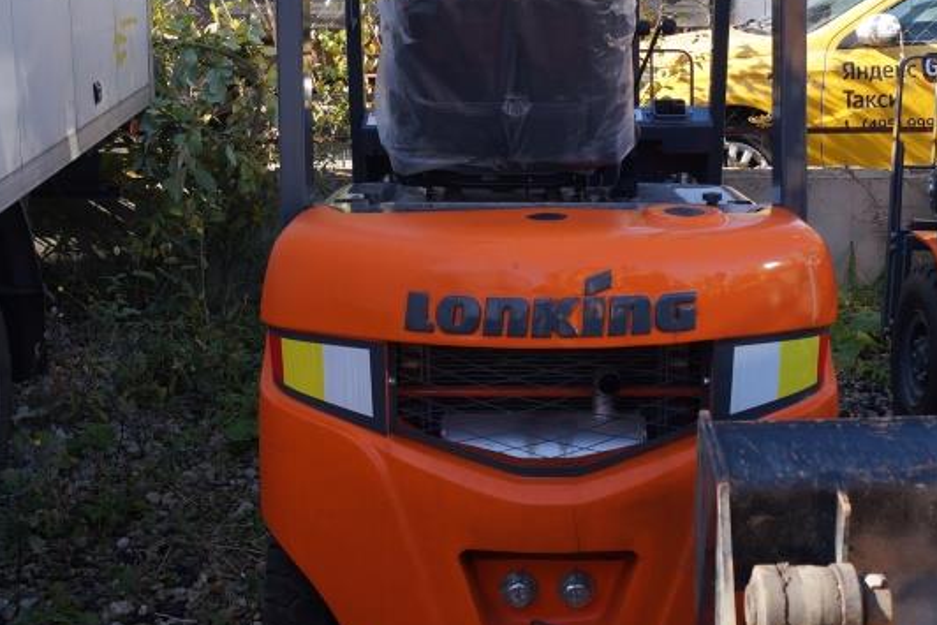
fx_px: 1354
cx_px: 521
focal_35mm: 52
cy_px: 180
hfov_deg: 38.1
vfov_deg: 25.8
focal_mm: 18
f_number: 4.5
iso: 100
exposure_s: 1/200
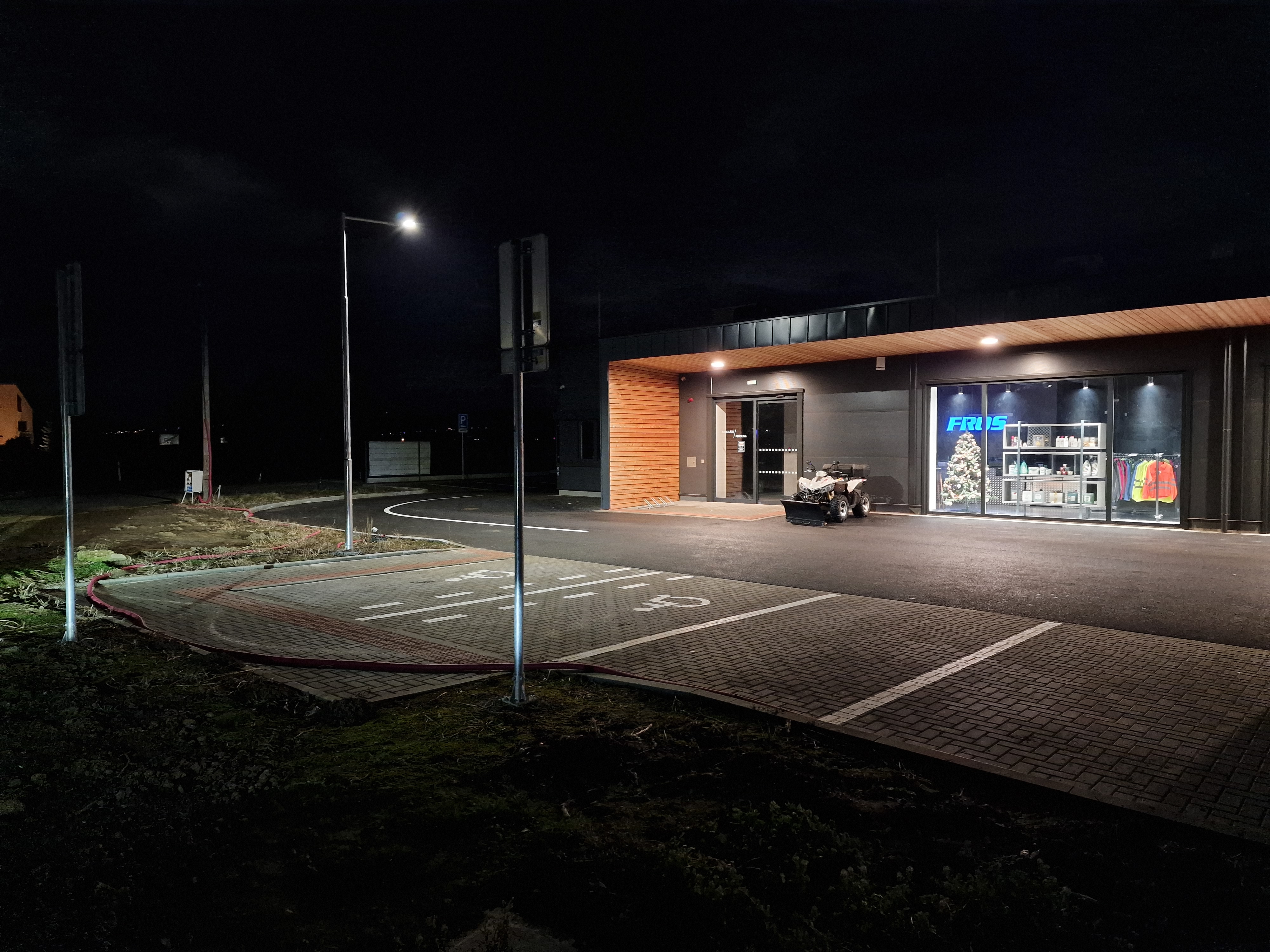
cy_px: 476
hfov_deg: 73.9
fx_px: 844
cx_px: 635
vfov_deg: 58.9
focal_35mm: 23
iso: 1000
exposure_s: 1/24
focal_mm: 6.4
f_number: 1.8
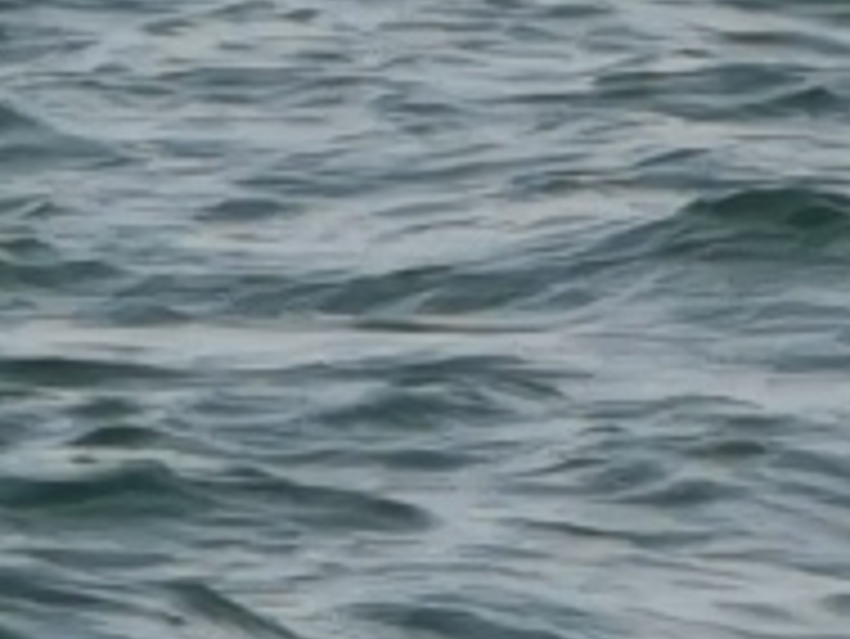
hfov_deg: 1.7
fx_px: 28232
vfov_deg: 1.3
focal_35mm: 1149
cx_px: -810
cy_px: -1458
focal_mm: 14.46
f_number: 3.4
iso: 50
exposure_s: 1/694
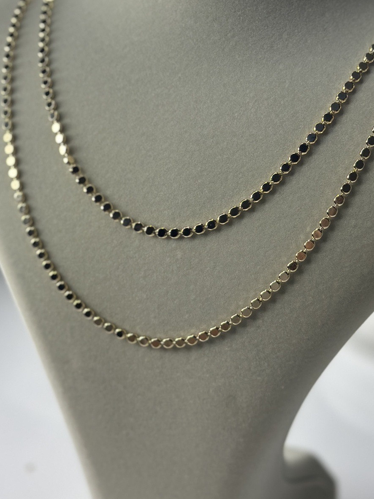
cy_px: 112
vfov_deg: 24.7
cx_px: 190
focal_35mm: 78
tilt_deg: -20.7
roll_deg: -1.3
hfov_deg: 18.9
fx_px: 1124
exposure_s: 1/501
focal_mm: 6.86
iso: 80
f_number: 1.78
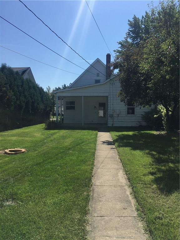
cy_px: 120
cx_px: 90
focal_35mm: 29
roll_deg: -0.5
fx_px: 201
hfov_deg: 48.2
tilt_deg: -1.9
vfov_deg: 61.7
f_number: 2.2
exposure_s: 1/2198
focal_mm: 4.15
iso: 25
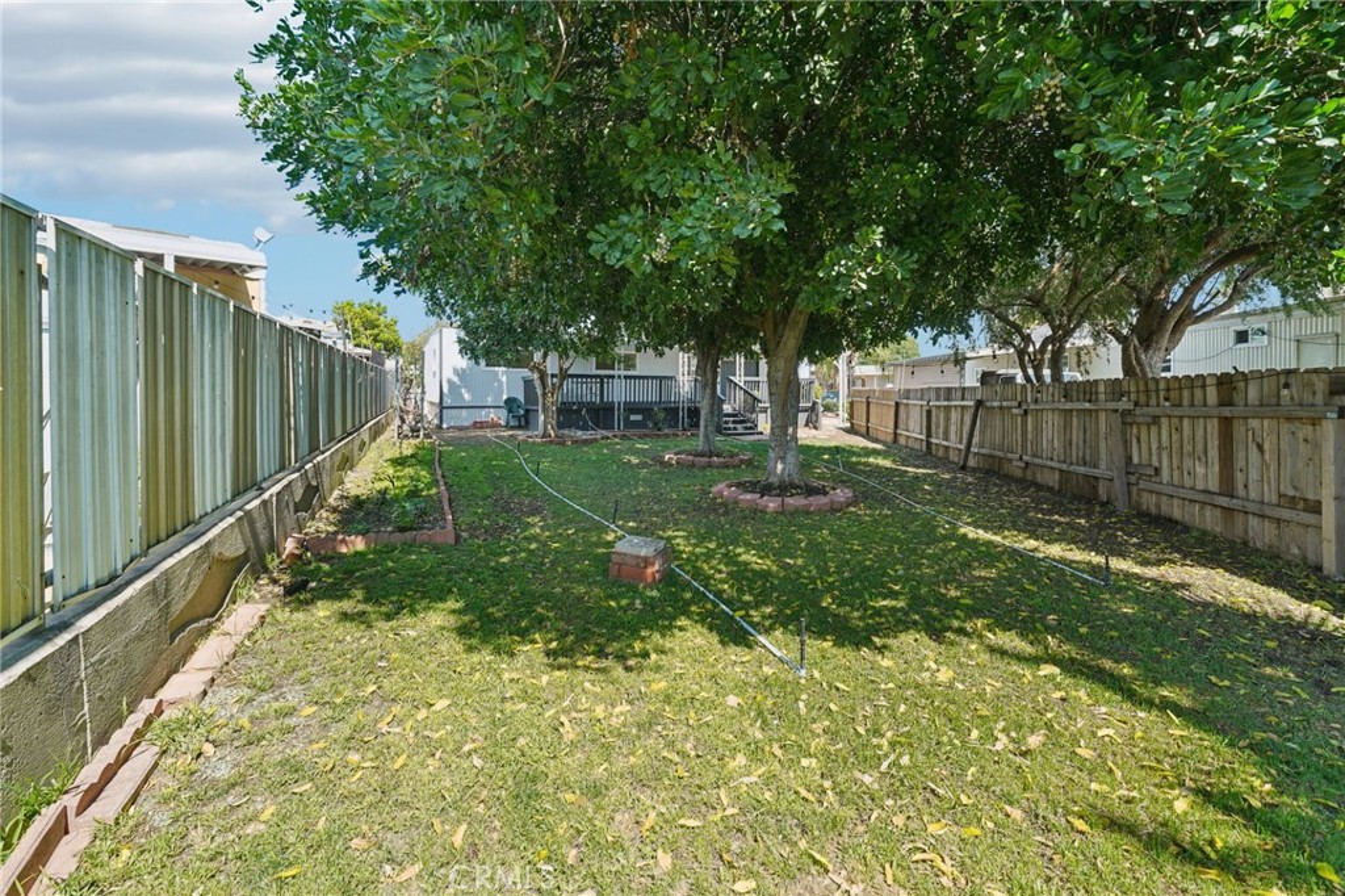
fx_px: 486
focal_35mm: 13
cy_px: 448
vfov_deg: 85.4
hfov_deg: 108.3
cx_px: 672
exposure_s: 1/40
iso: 100
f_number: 8
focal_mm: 13
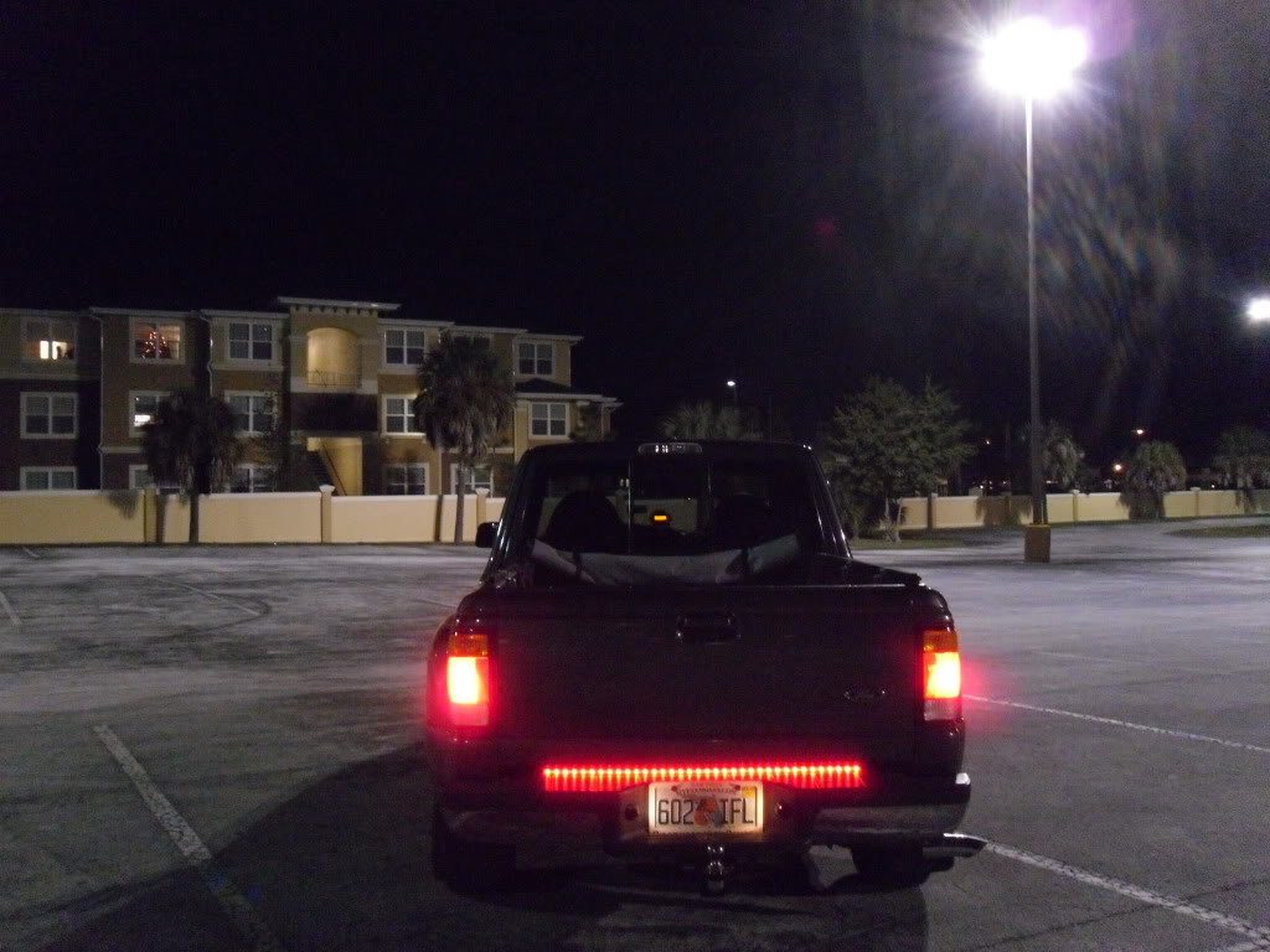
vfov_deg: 40.7
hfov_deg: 52.6
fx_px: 1284
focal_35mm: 35
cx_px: 635
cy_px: 476
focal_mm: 6.3
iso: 800
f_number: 3.5
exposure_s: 1/8
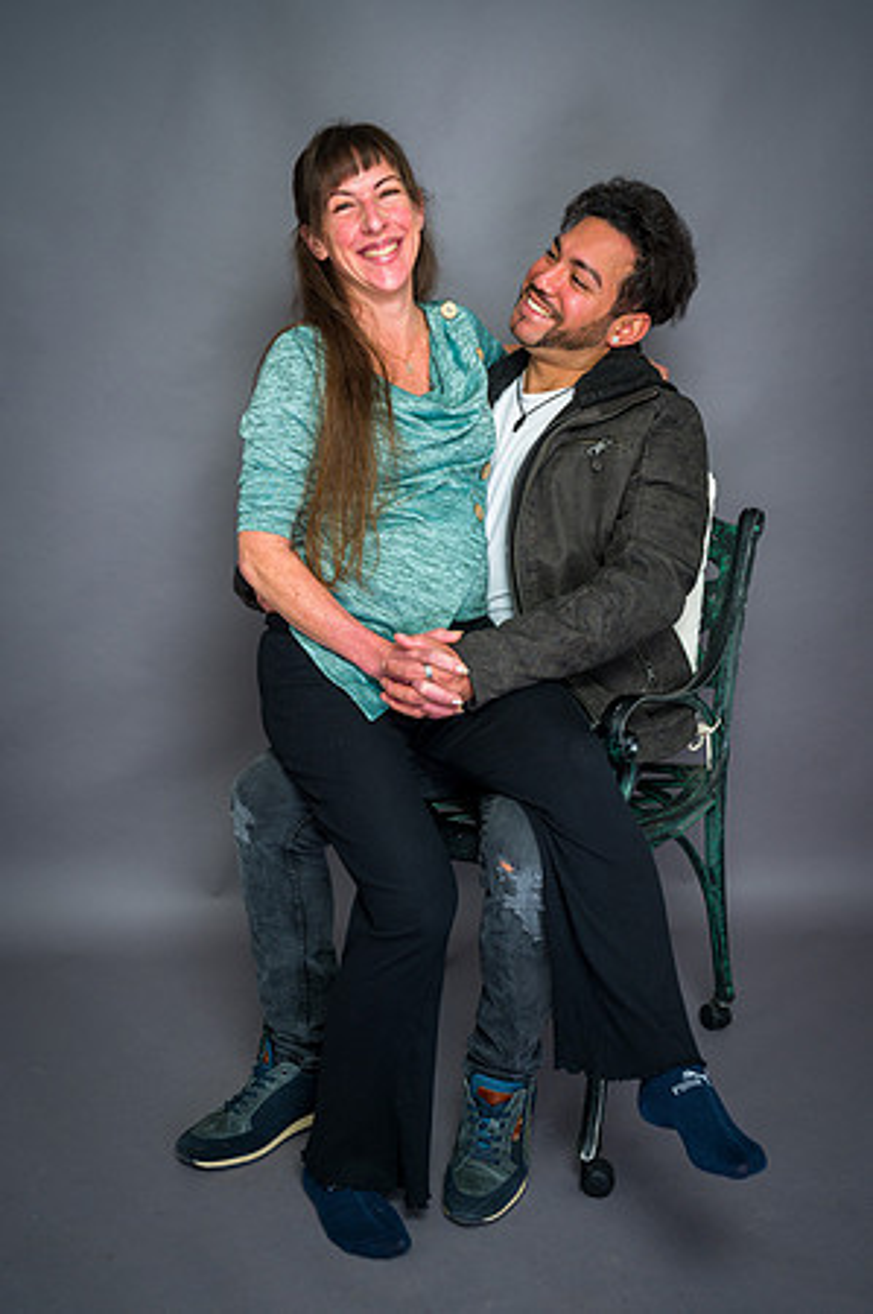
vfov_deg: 47.5
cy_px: 657
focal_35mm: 41
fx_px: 1495
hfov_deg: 32.6
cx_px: 436
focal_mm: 41
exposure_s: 1/100
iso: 200
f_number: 5.6
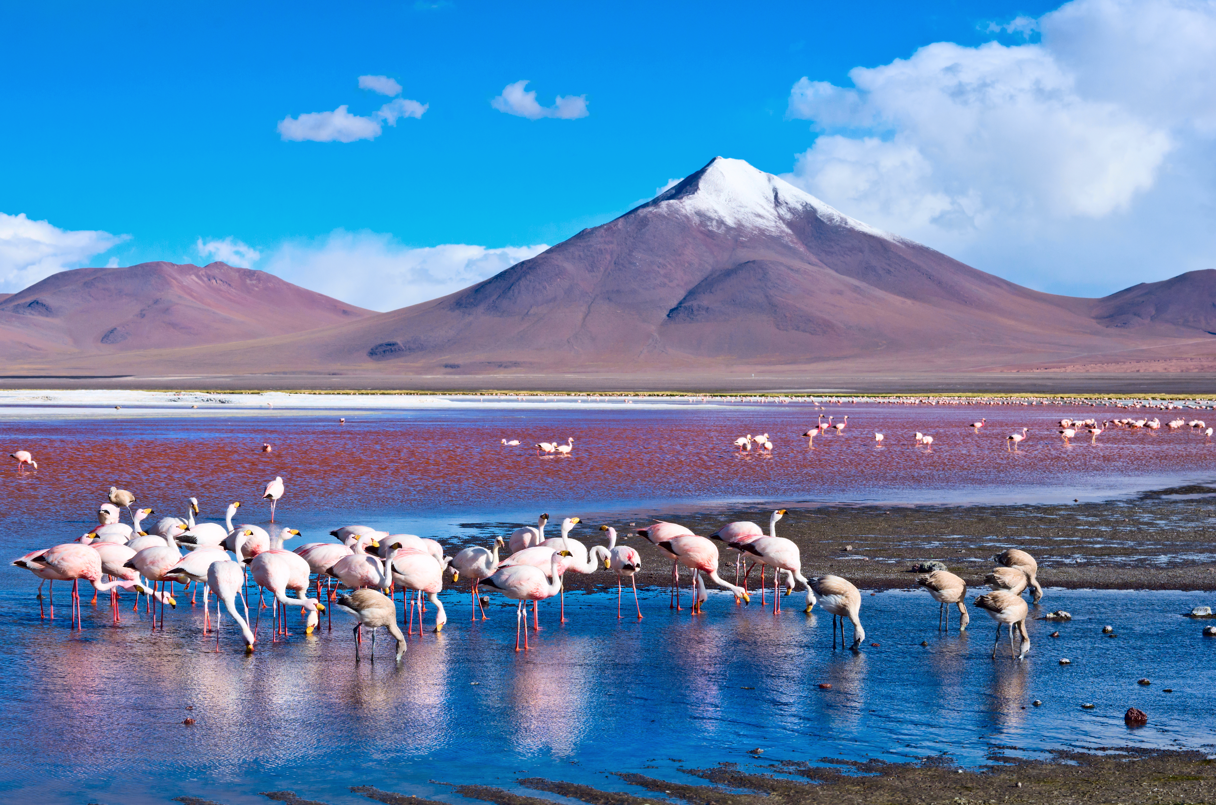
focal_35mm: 75
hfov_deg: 27.0
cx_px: 608
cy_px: 402
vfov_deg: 18.1
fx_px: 2528
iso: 320
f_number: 14
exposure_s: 1/400
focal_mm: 50
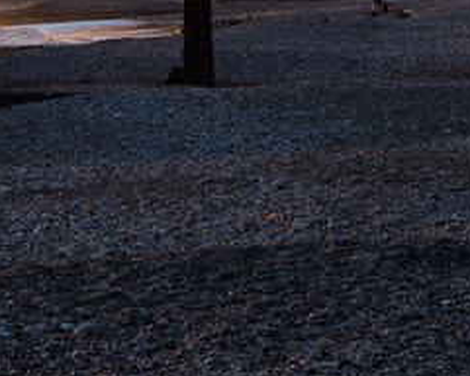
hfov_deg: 3.4
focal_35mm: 572
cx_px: -204
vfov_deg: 2.7
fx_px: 7957
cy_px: 13
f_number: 11
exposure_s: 1/125
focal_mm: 78
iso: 200
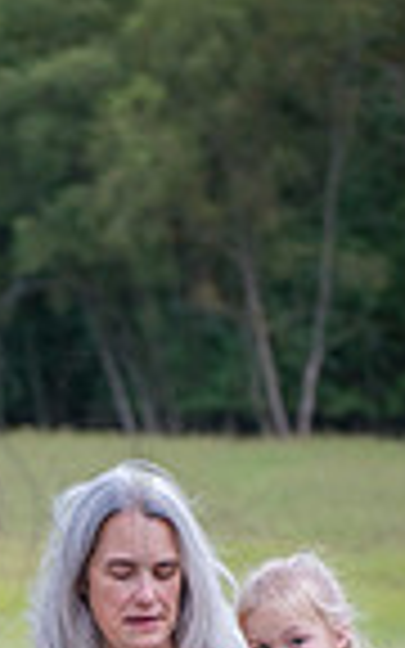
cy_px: 932
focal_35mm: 255
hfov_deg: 5.1
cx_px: -45
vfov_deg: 8.1
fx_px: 4503
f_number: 4
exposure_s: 1/500
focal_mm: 80
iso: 400
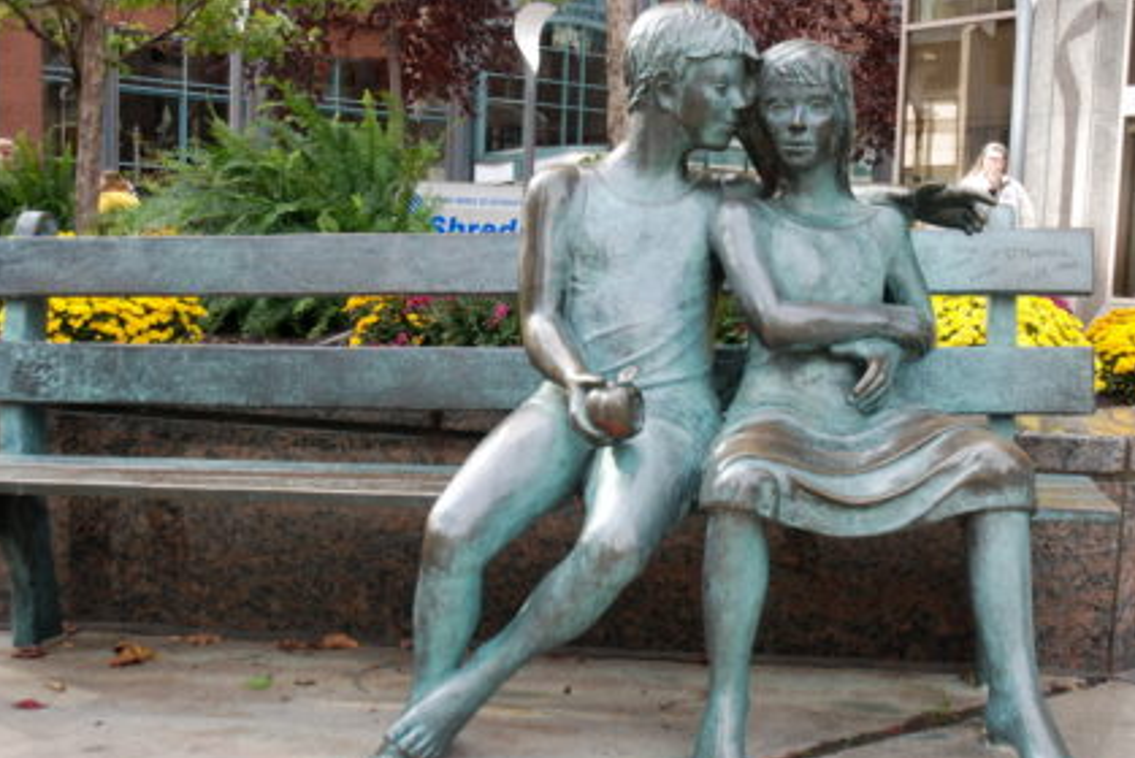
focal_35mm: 43
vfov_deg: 31.2
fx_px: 1357
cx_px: 666
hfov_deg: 45.2
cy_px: 407
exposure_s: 1/125
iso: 400
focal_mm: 24
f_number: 5.6
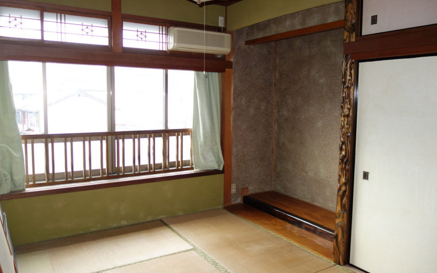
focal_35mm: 29
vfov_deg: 43.2
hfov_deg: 64.6
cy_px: 129
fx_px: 345
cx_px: 216
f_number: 1.8
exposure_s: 1/80
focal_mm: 10.4
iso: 125
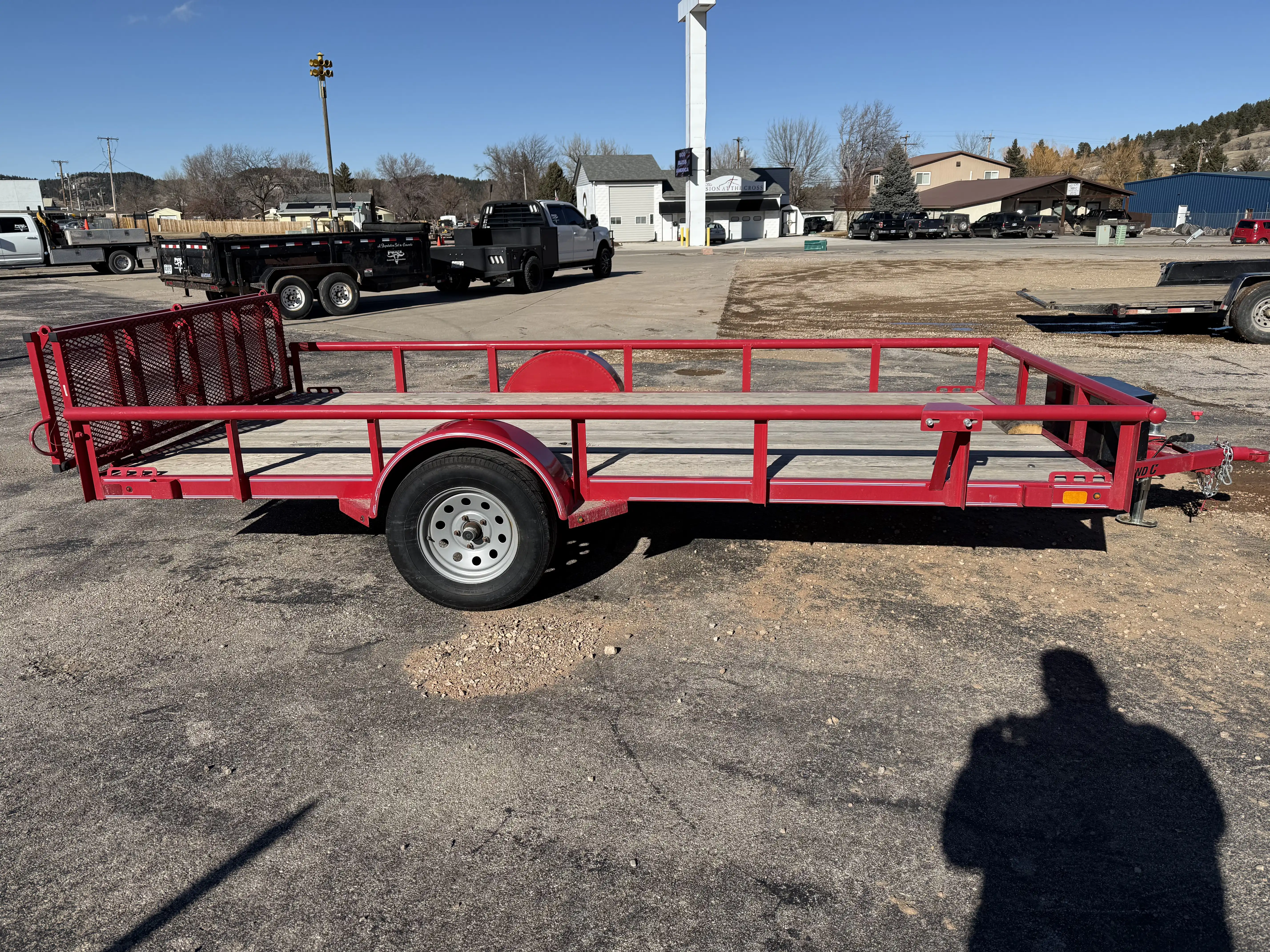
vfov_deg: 56.8
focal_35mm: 24
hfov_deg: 71.6
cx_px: 635
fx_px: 881
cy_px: 476
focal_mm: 6.76
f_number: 1.78
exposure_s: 1/6711
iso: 80
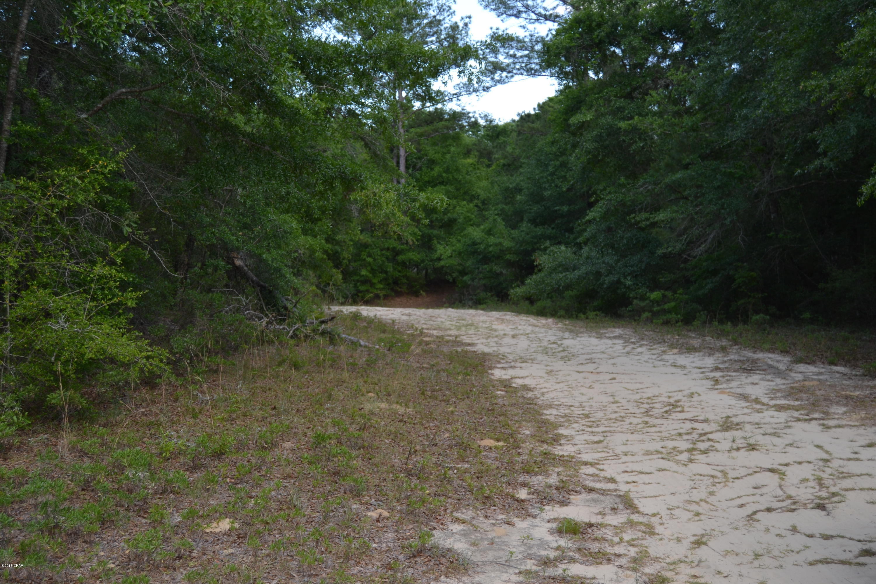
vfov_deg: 34.2
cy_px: 292
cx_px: 438
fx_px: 949
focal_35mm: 39
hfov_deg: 49.6
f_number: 4
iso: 110
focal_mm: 26
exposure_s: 1/200
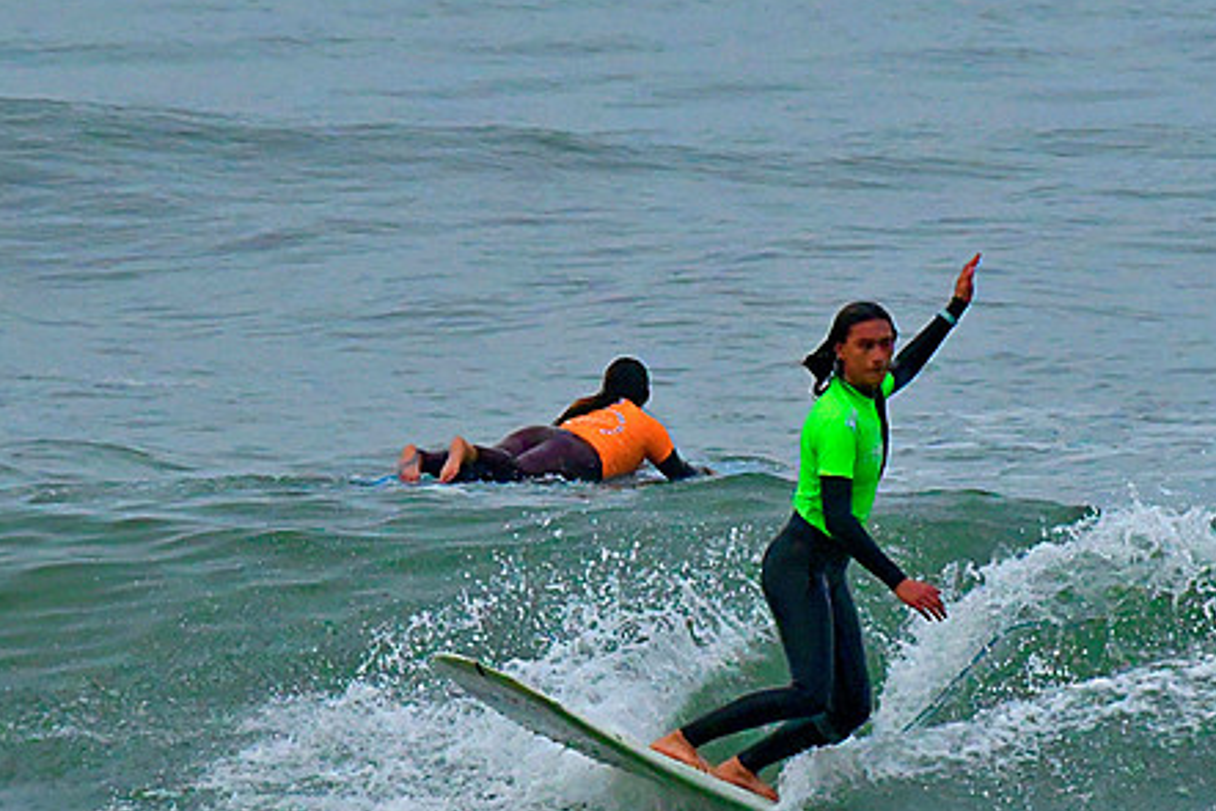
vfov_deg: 1.0
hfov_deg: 1.6
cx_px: 682
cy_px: 474
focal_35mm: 1313
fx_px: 44362
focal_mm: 500
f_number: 16
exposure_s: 1/2500
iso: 14400
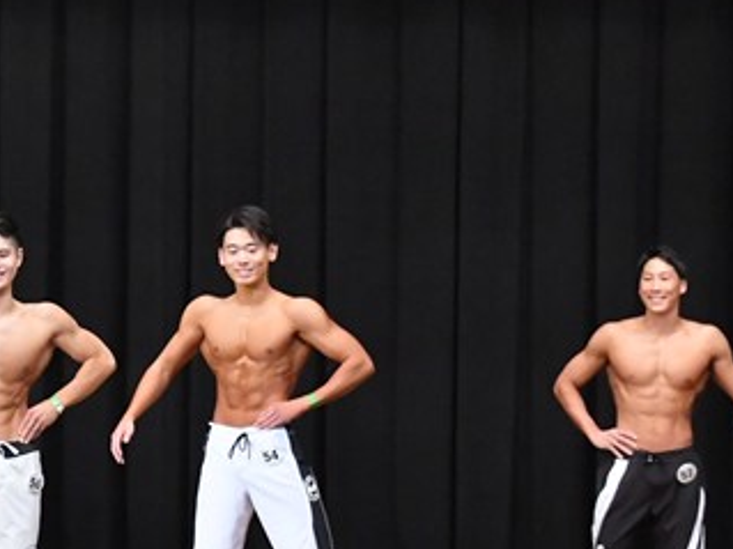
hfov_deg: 7.2
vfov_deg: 5.4
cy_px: 416
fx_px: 5779
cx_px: -128
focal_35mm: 273
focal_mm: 78
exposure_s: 1/400
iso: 8000
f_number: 5.6
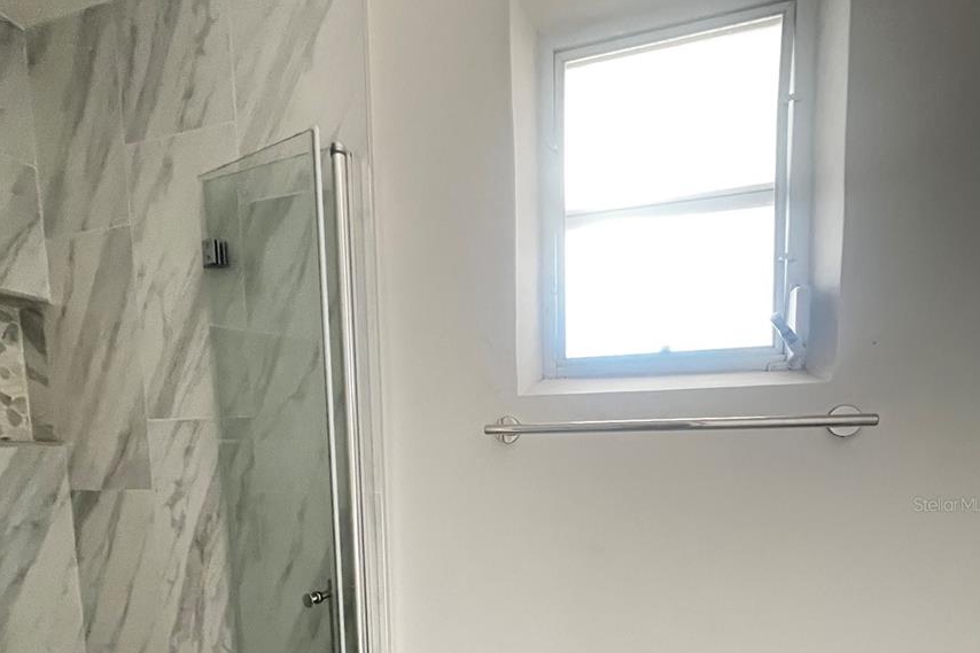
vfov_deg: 60.3
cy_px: 504
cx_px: 479
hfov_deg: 86.9
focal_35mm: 19
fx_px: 517
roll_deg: +0.3
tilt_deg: -6.7
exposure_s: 1/34
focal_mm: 1.57
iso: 1250
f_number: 1.8
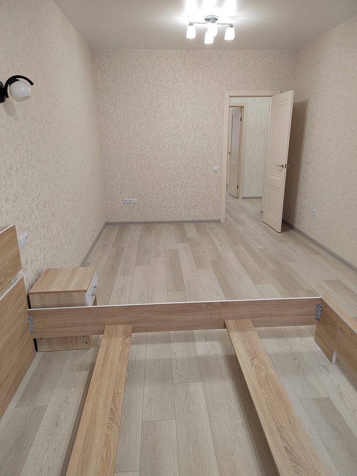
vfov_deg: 73.9
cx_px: 178
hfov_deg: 58.9
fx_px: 316
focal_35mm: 23
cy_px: 238
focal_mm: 5.52
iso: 1550
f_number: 1.9
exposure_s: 1/100
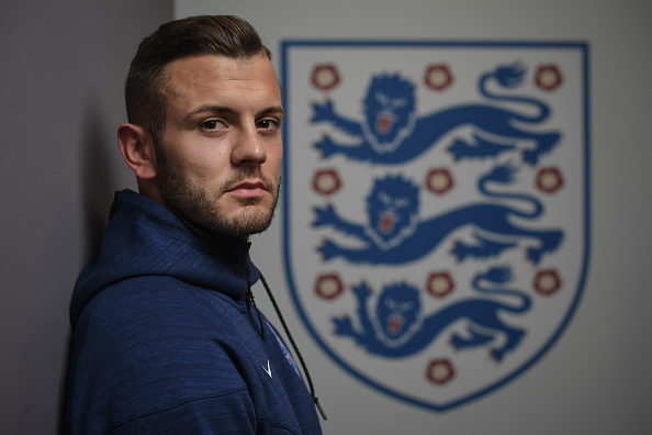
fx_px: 2028
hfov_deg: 18.3
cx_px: 326
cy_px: 218
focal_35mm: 112
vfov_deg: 12.2
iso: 640
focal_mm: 112
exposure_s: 1/640
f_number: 2.8
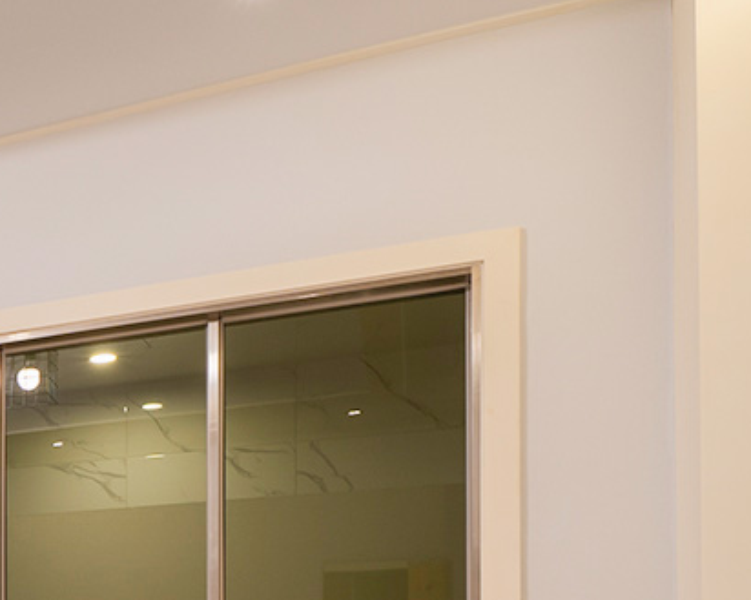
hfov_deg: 24.3
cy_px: 661
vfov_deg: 25.2
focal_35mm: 56
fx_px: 1244
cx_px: -436
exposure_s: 1/1.25
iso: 100
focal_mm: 12
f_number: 9
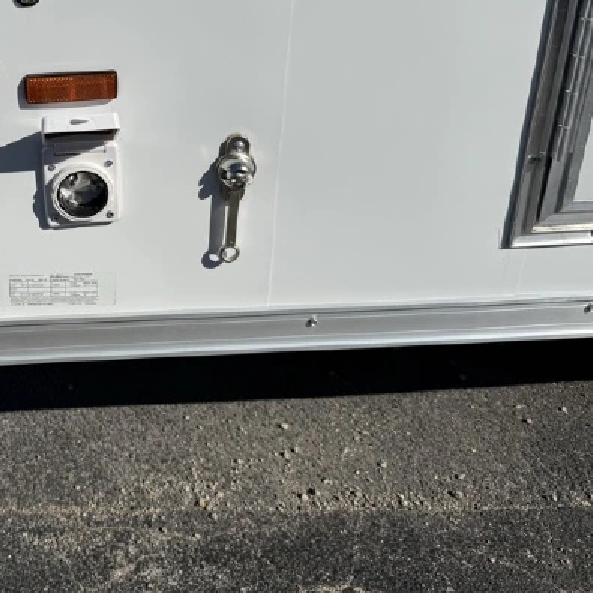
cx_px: 78
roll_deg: +2.4
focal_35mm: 43
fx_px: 833
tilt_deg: -22.9
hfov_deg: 37.1
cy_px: 144
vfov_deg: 38.1
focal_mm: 6.76
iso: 80
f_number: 1.78
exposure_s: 1/14286
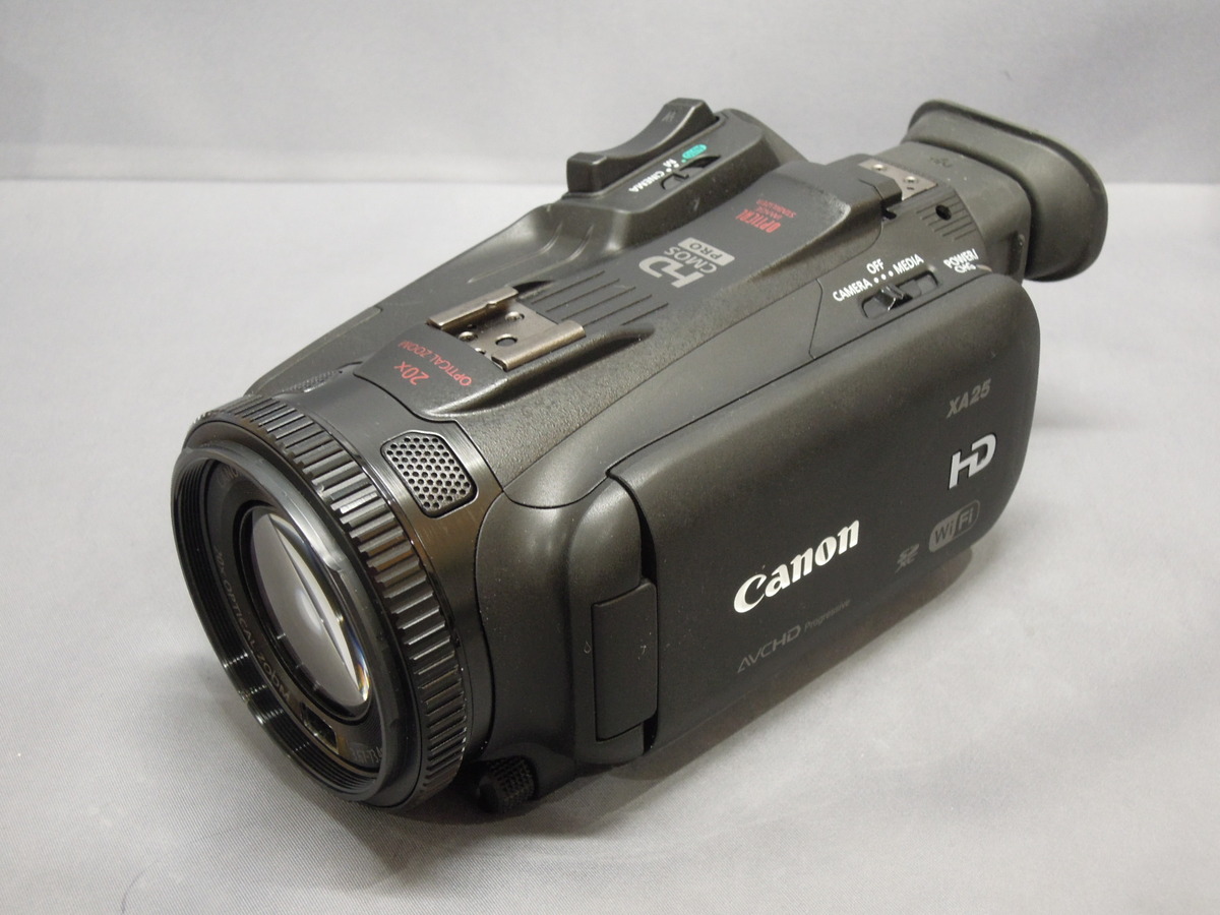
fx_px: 1762
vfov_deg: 29.1
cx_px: 610
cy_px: 458
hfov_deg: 38.2
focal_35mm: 50
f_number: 3.7
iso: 400
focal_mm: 9
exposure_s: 1/20
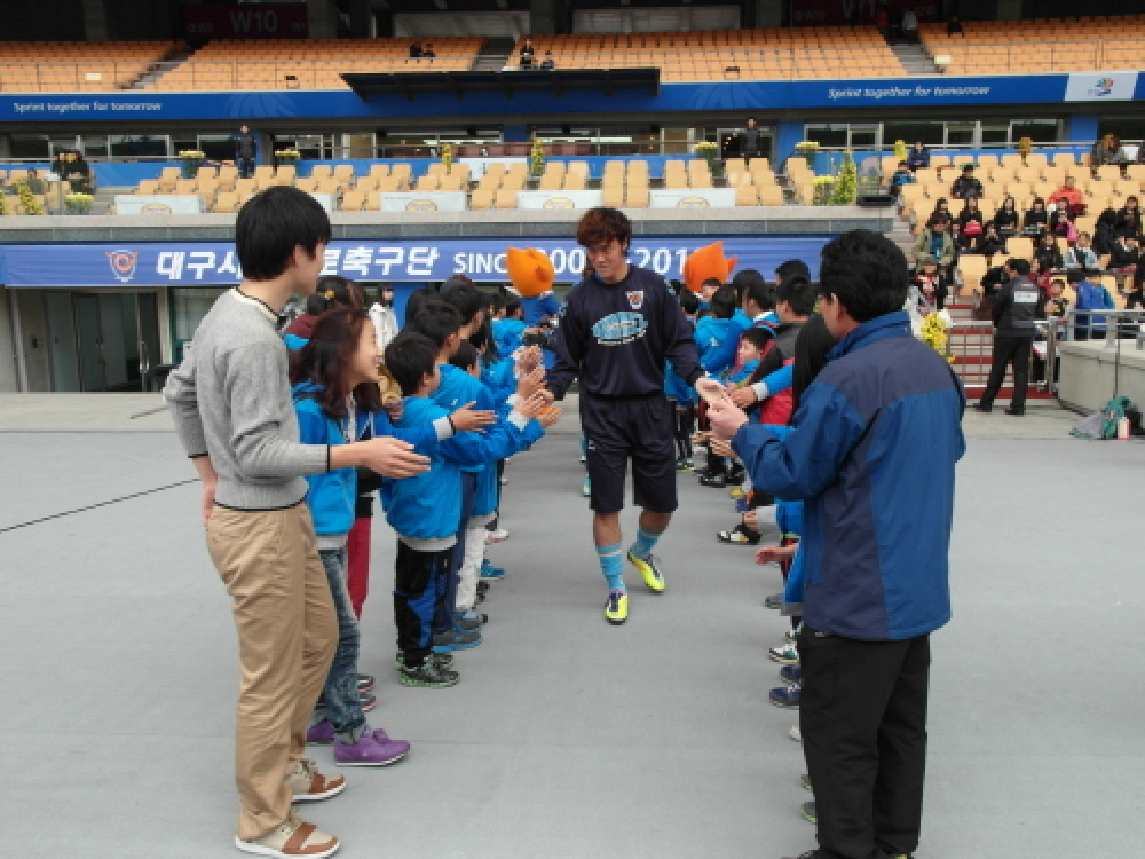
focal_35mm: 30
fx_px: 992
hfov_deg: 60.0
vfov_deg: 46.8
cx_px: 572
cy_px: 430
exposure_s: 1/90
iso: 100
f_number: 3.6
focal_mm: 6.5
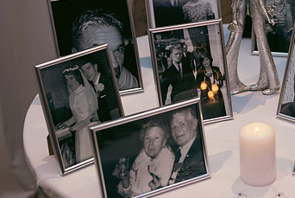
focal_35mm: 105
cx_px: 233
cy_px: 68
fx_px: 862
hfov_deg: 19.3
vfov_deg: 13.1
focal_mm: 62
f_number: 3.5
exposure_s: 1/160
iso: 800
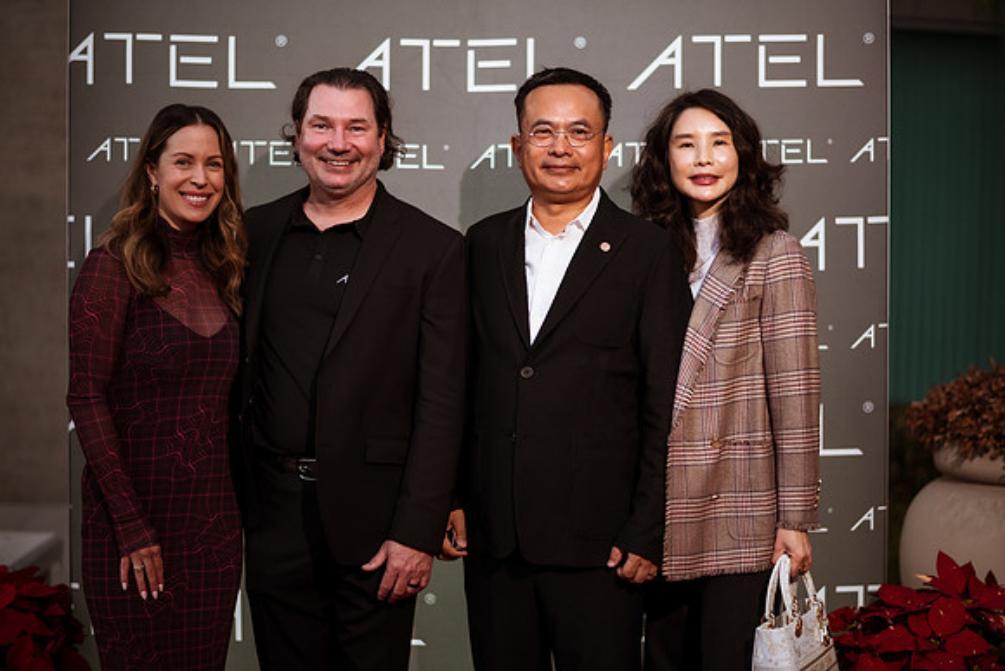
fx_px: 1619
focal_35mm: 58
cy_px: 336
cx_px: 502
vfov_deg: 23.4
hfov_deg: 34.5
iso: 800
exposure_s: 1/2000
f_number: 1.4
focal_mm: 58
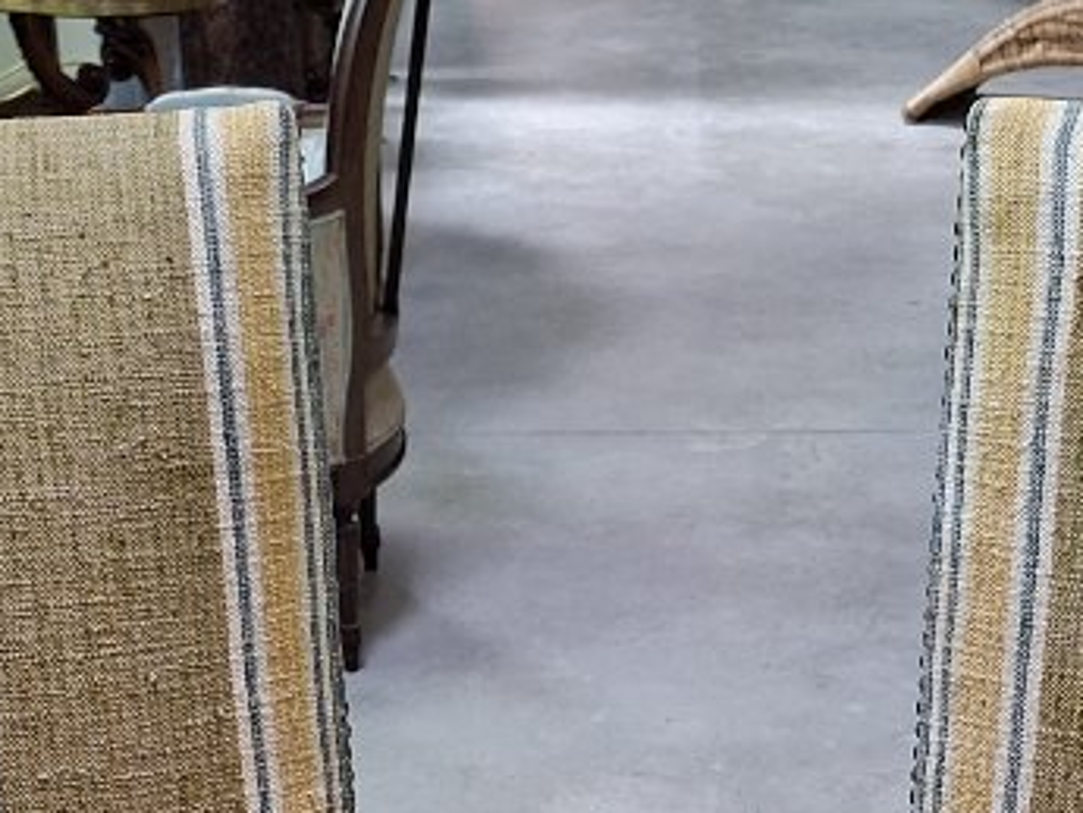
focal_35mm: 80
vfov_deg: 17.2
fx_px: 2504
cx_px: 565
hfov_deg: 24.4
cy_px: 1108
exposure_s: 1/33
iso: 250
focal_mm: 5.54
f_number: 1.8
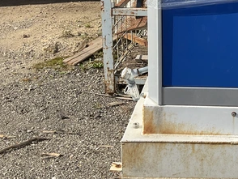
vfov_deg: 19.4
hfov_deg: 25.6
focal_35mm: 74
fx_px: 509
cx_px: 210
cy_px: 2
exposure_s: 1/1377
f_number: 1.8
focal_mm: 3
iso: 25
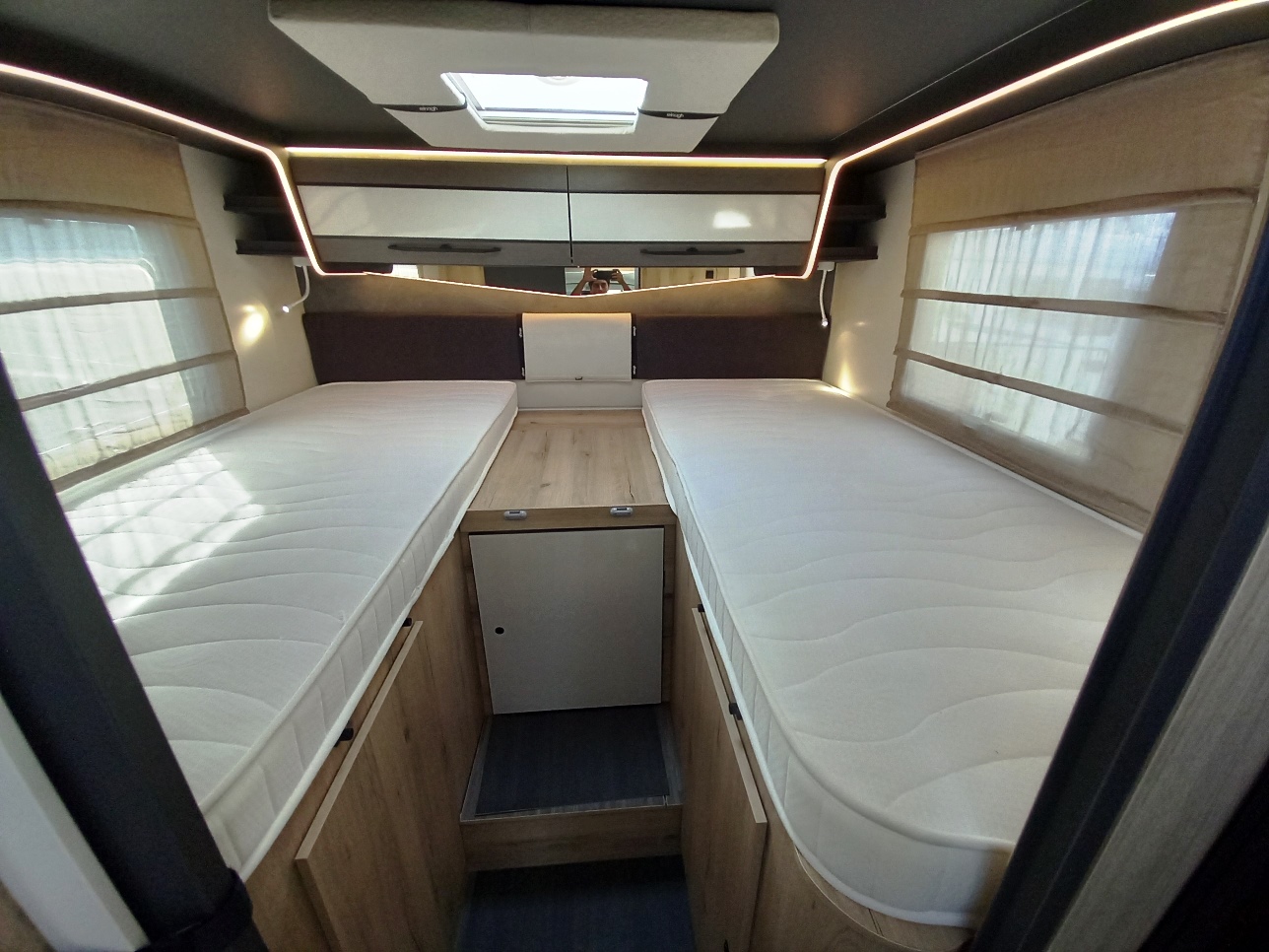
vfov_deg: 89.9
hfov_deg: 106.2
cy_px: 476
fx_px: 477
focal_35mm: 13
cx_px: 634
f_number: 2.2
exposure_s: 1/100
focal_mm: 1.13
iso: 100
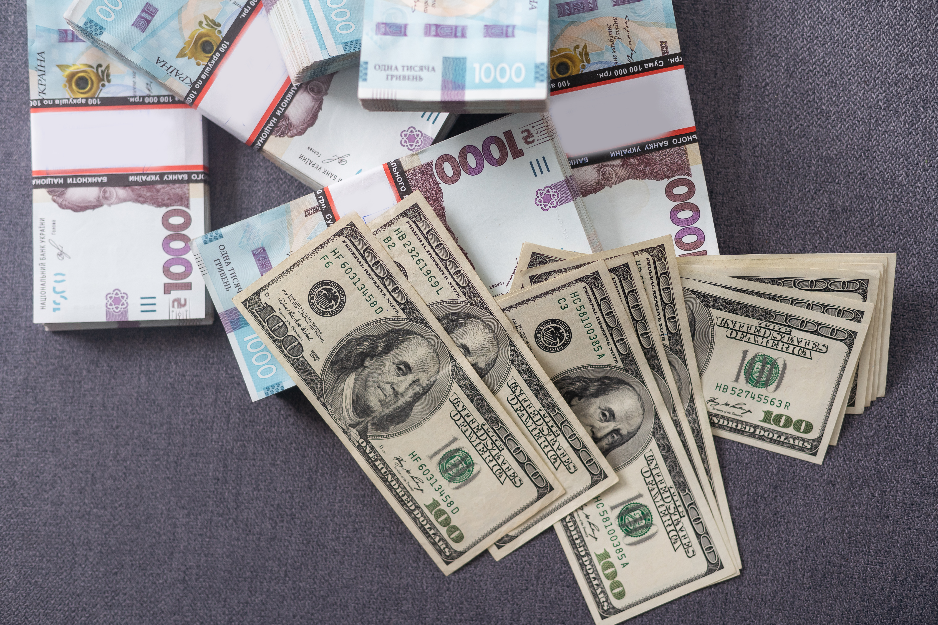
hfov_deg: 39.6
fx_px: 1303
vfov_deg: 27.0
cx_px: 469
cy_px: 312
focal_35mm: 50
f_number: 2.8
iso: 200
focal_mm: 50
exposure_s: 1/100
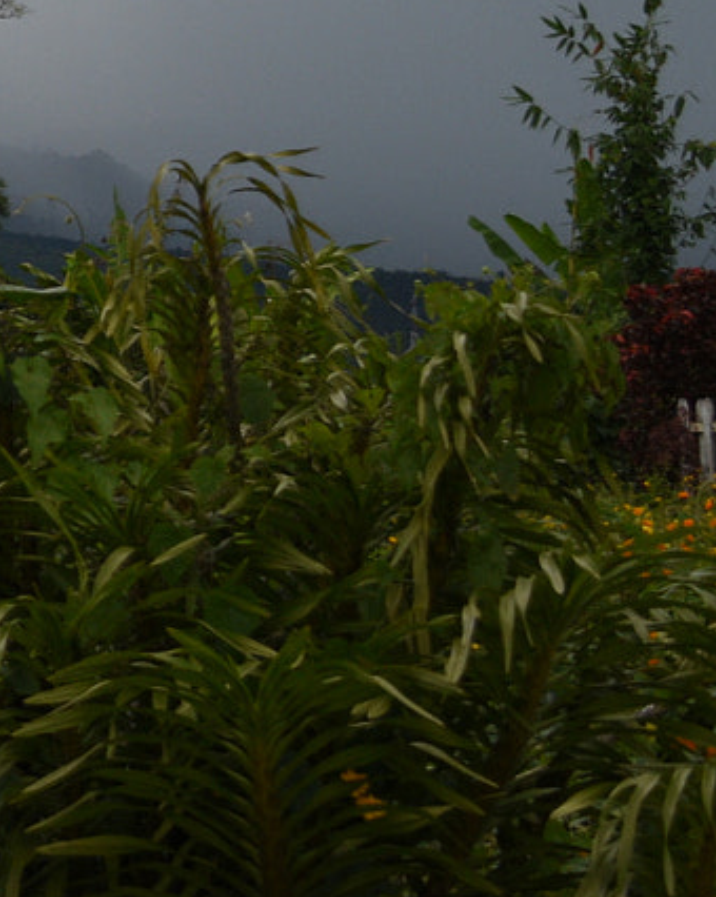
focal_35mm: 127
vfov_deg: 14.9
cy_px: -27
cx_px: -882
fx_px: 3369
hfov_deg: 10.7
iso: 320
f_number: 4.5
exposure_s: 1/60
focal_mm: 24
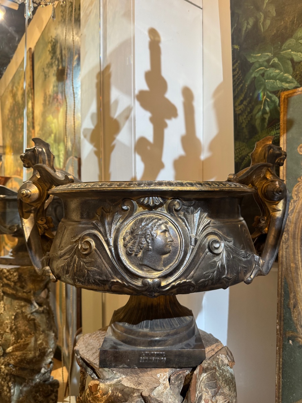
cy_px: 202
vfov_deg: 71.6
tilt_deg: +0.5
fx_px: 279
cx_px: 151
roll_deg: +0.6
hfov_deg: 56.8
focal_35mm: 24
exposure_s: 1/50
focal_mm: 6.76
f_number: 1.78
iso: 160
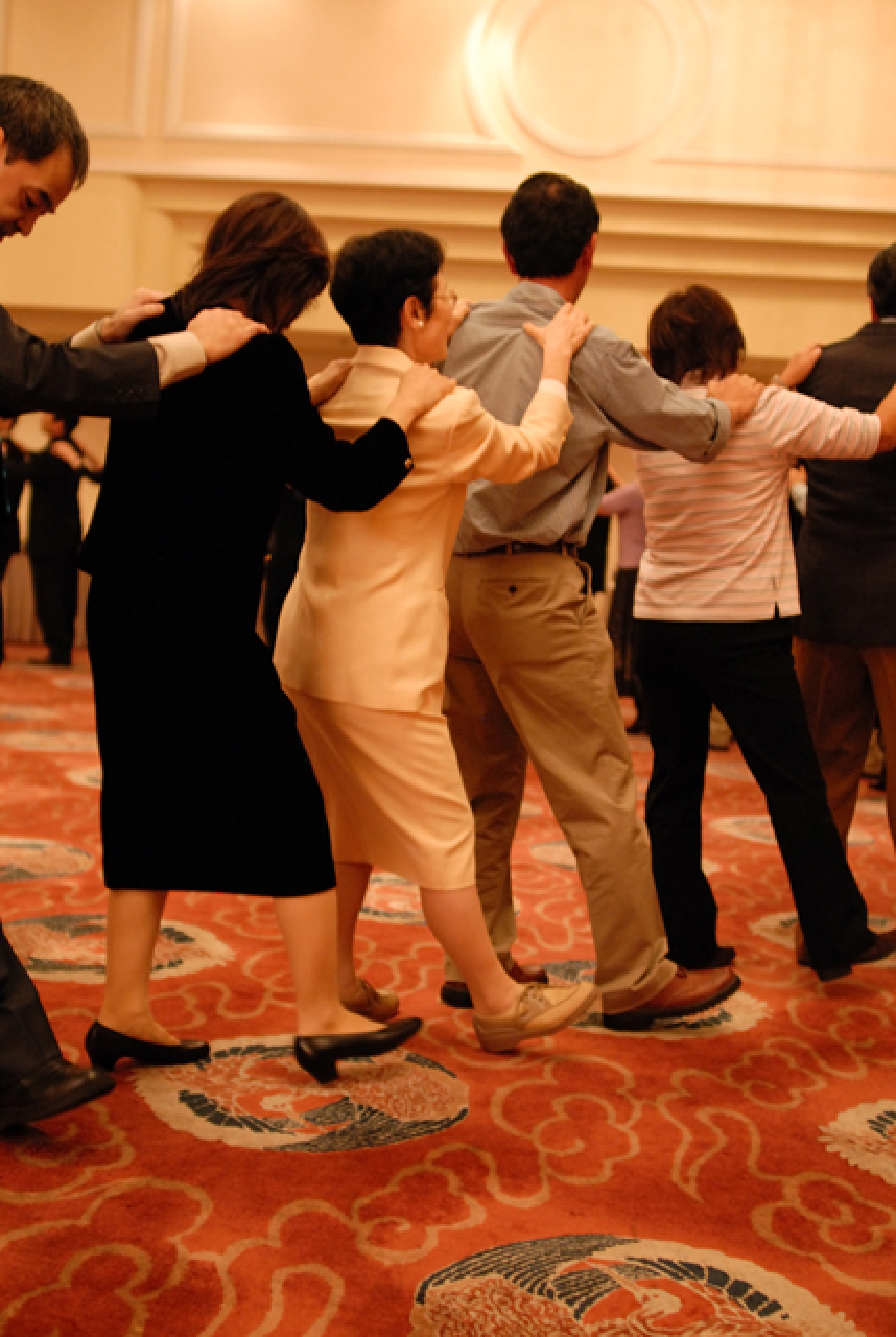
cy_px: 668
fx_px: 1562
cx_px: 448
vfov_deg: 46.3
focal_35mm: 42
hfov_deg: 32.0
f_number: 2
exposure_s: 1/100
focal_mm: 28
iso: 800
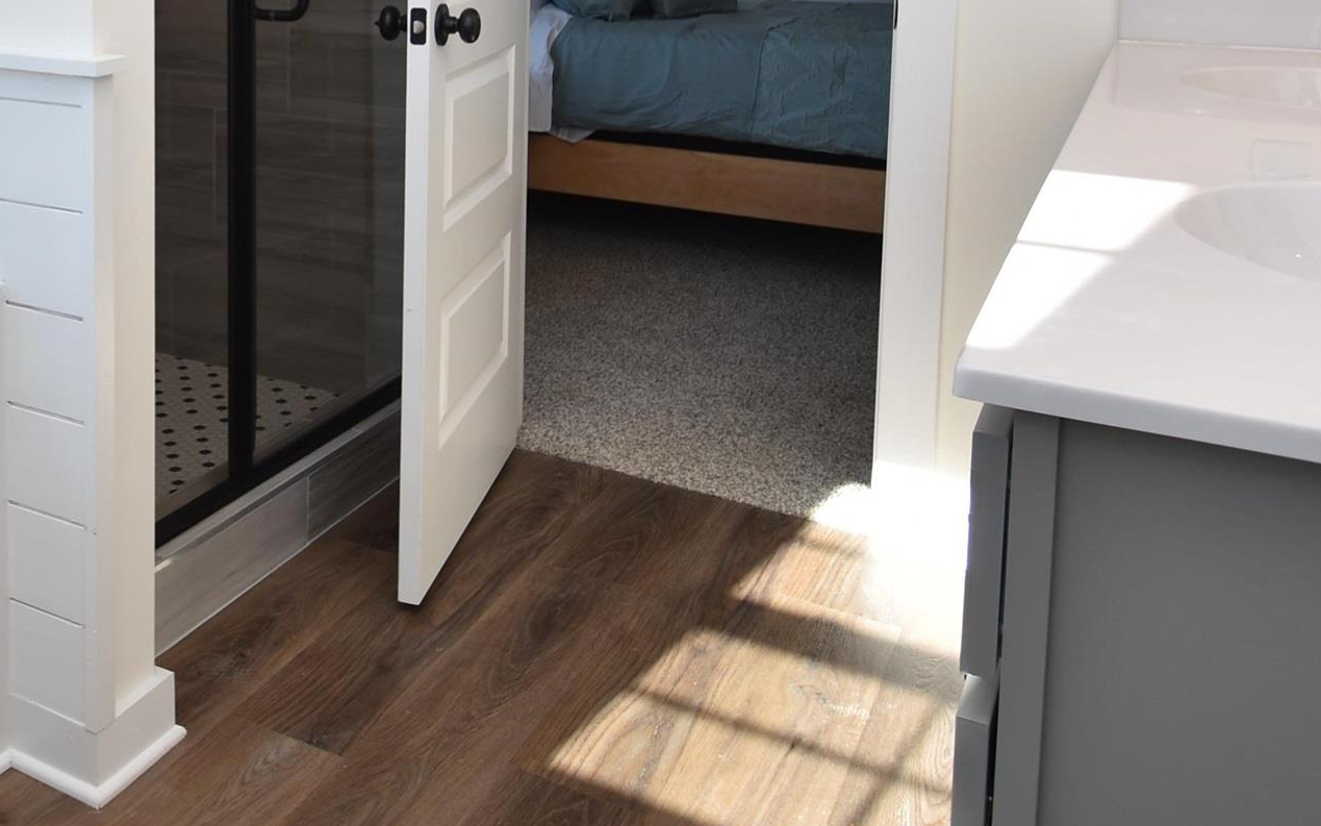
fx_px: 1332
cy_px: -35
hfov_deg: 49.7
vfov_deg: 31.4
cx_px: 271
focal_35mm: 37
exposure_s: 1/125
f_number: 5.6
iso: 100
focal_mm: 10
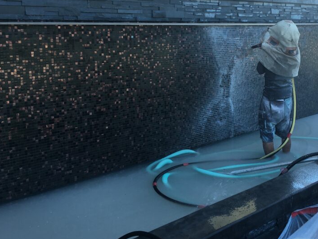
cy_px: 79
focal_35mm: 42
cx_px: 219
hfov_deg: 44.0
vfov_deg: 34.0
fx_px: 386
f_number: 2.2
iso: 25
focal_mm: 4.15
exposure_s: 1/153
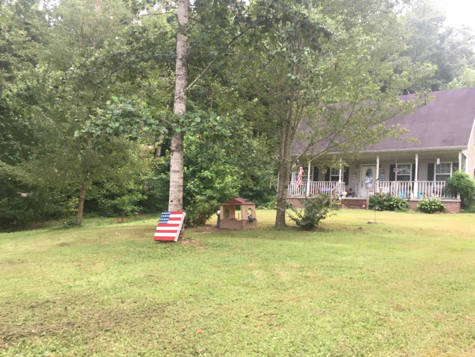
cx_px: 241
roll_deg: -3.7
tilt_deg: +2.4
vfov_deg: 45.4
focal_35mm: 31
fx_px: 425
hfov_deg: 58.3
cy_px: 190
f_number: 2.2
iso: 25
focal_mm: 4.15
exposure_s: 1/40
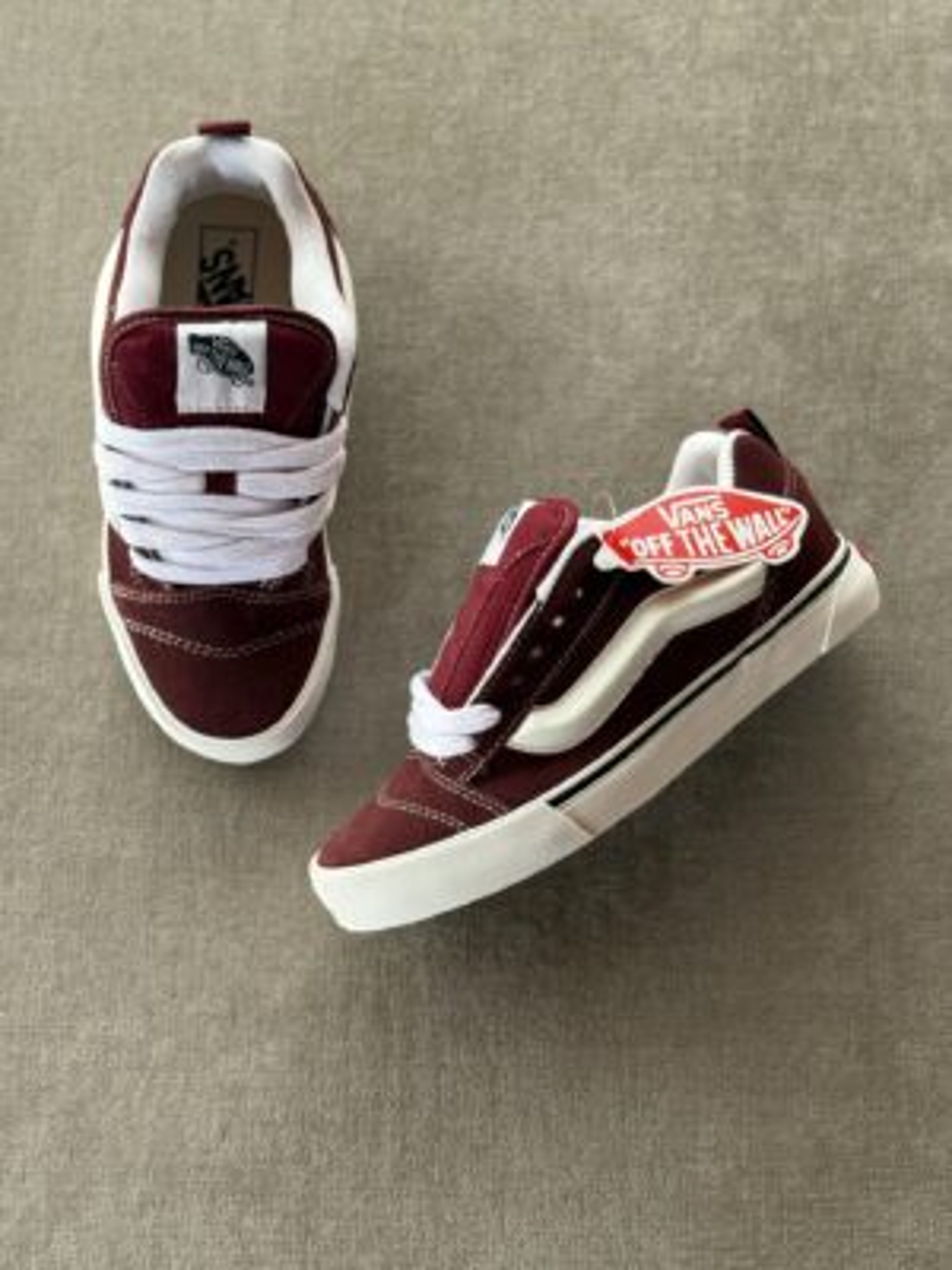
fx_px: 1760
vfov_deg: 39.7
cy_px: 635
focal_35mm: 48
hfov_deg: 30.3
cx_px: 476
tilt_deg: -79.2
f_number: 1.78
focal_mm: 6.76
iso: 100
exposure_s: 1/121
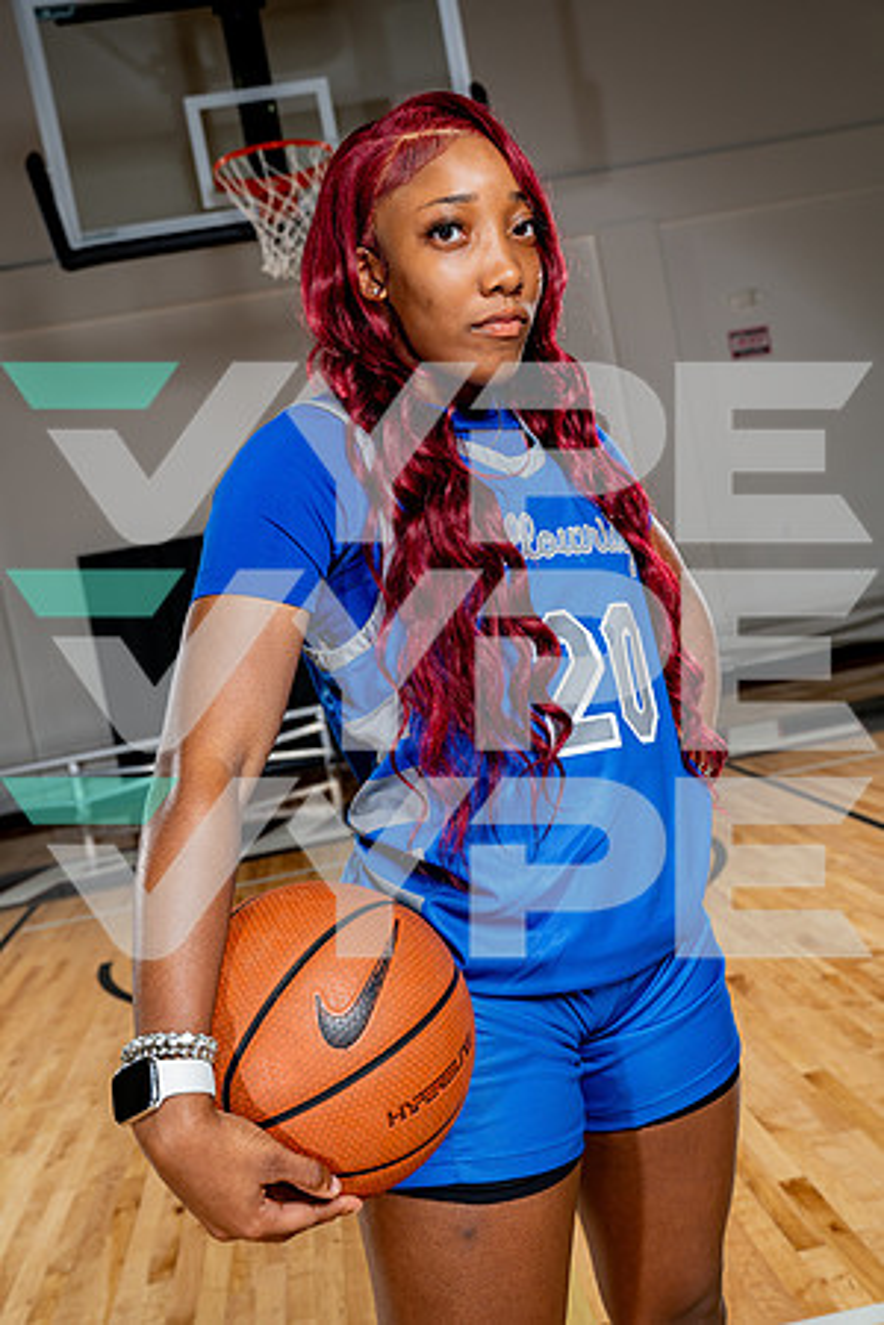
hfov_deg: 35.1
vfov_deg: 50.7
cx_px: 442
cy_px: 662
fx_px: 1400
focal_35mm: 38
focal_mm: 38
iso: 200
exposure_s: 1/250
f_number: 5.6
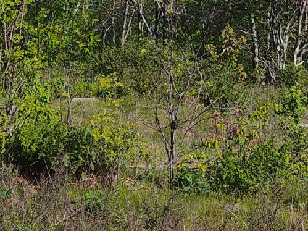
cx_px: 150
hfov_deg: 16.7
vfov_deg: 11.7
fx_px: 1050
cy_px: -163
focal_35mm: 118
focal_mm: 5.56
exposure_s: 1/1486
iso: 100
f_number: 1.8
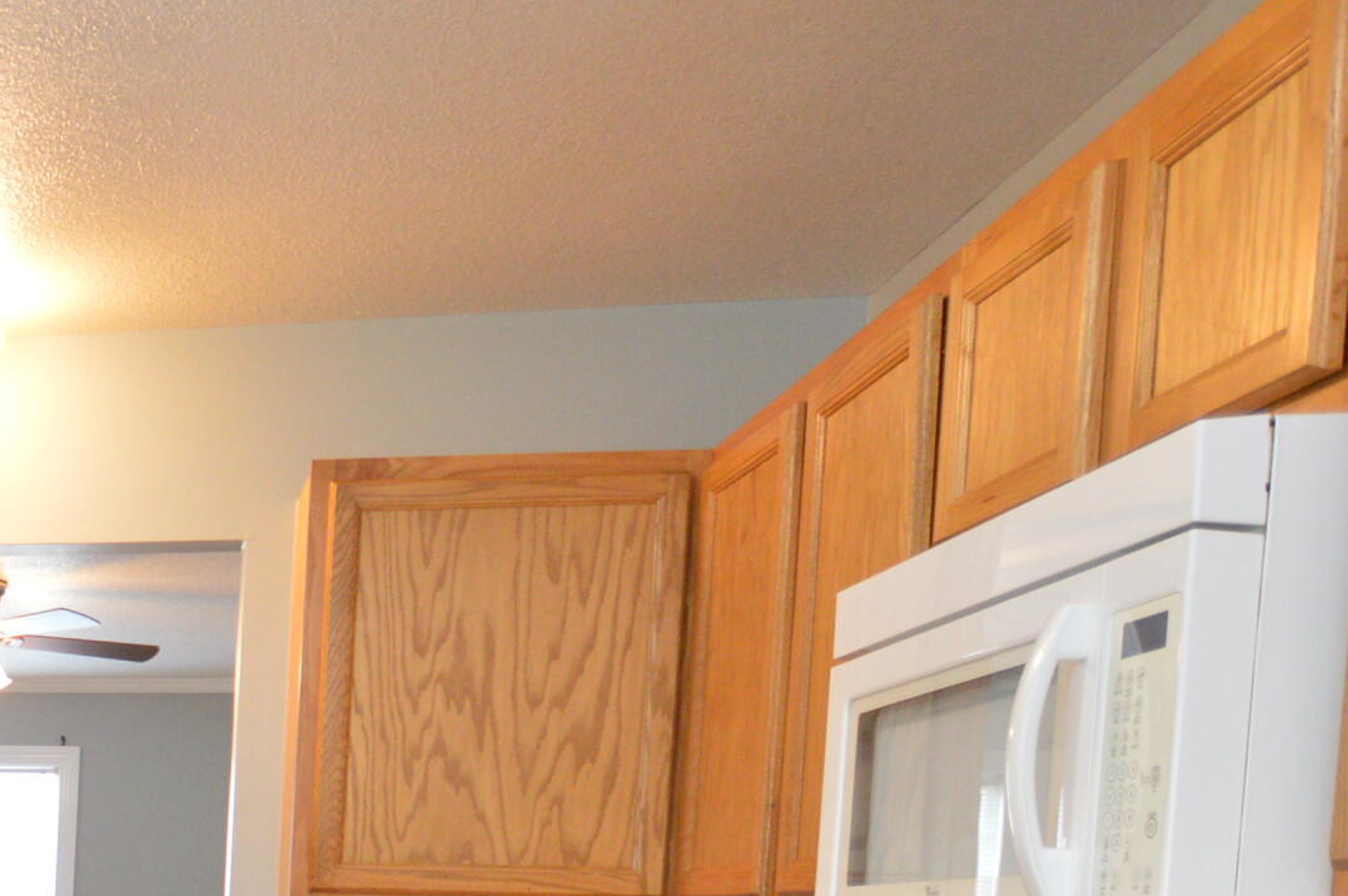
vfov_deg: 26.0
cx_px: -433
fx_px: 1736
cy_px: 1062
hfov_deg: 31.7
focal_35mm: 46
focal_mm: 11
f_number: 3.5
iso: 1000
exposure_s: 1/60
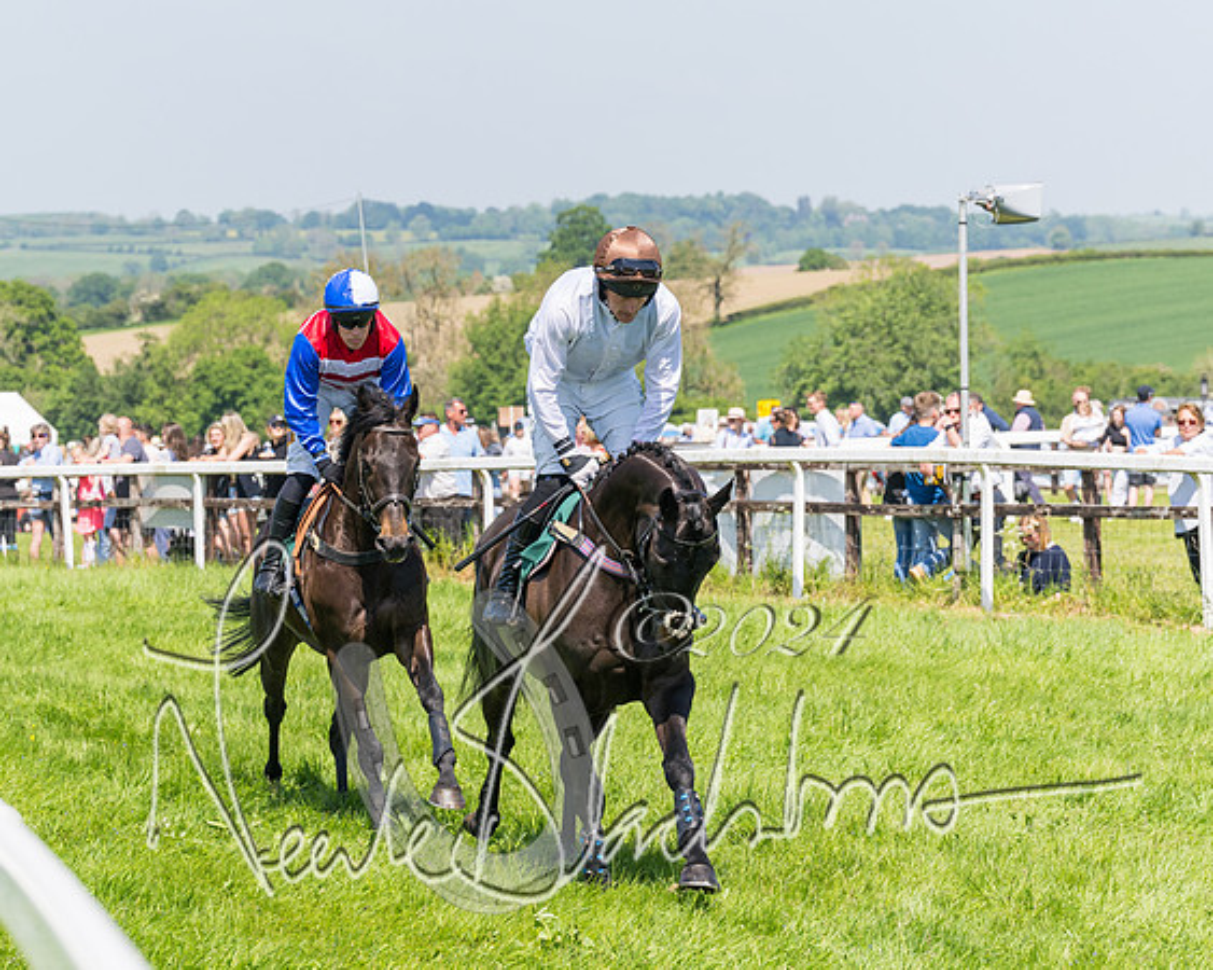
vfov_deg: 10.5
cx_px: 496
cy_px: 485
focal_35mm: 146
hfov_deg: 13.2
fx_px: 5256
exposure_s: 1/1250
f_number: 5
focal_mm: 87
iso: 200
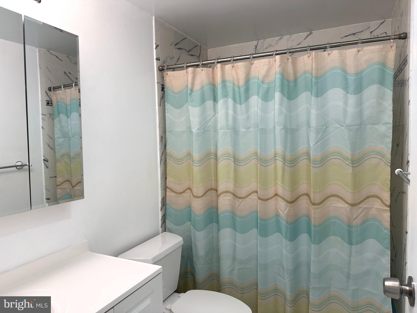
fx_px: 289
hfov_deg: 71.6
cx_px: 208
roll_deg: +0.6
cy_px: 156
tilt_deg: -2.9
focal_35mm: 24
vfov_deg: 56.8
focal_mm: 6.86
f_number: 1.78
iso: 64
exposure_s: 1/120
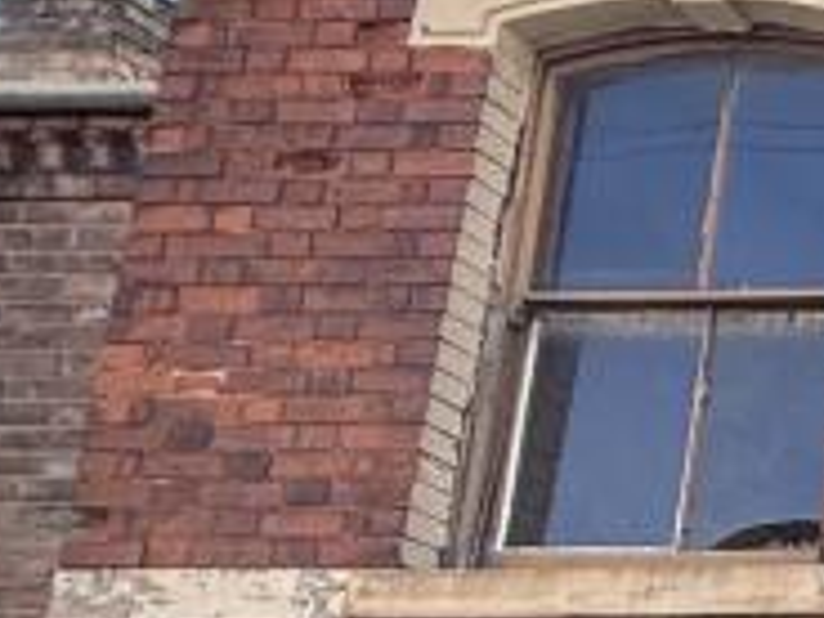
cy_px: 949
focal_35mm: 78
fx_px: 1857
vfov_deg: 17.0
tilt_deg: +13.8
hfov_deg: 13.1
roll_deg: +0.2
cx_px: 2221
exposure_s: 1/312
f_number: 2.2
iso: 50
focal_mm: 2.22
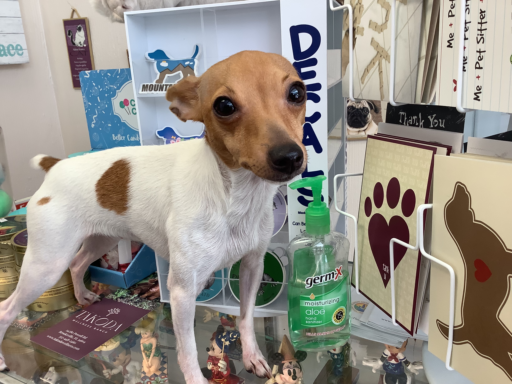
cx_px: 256
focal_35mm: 31
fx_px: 459
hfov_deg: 58.4
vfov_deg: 45.4
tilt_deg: -15.7
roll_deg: +3.6
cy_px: 192
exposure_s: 1/60
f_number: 2.4
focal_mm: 3.3
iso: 50
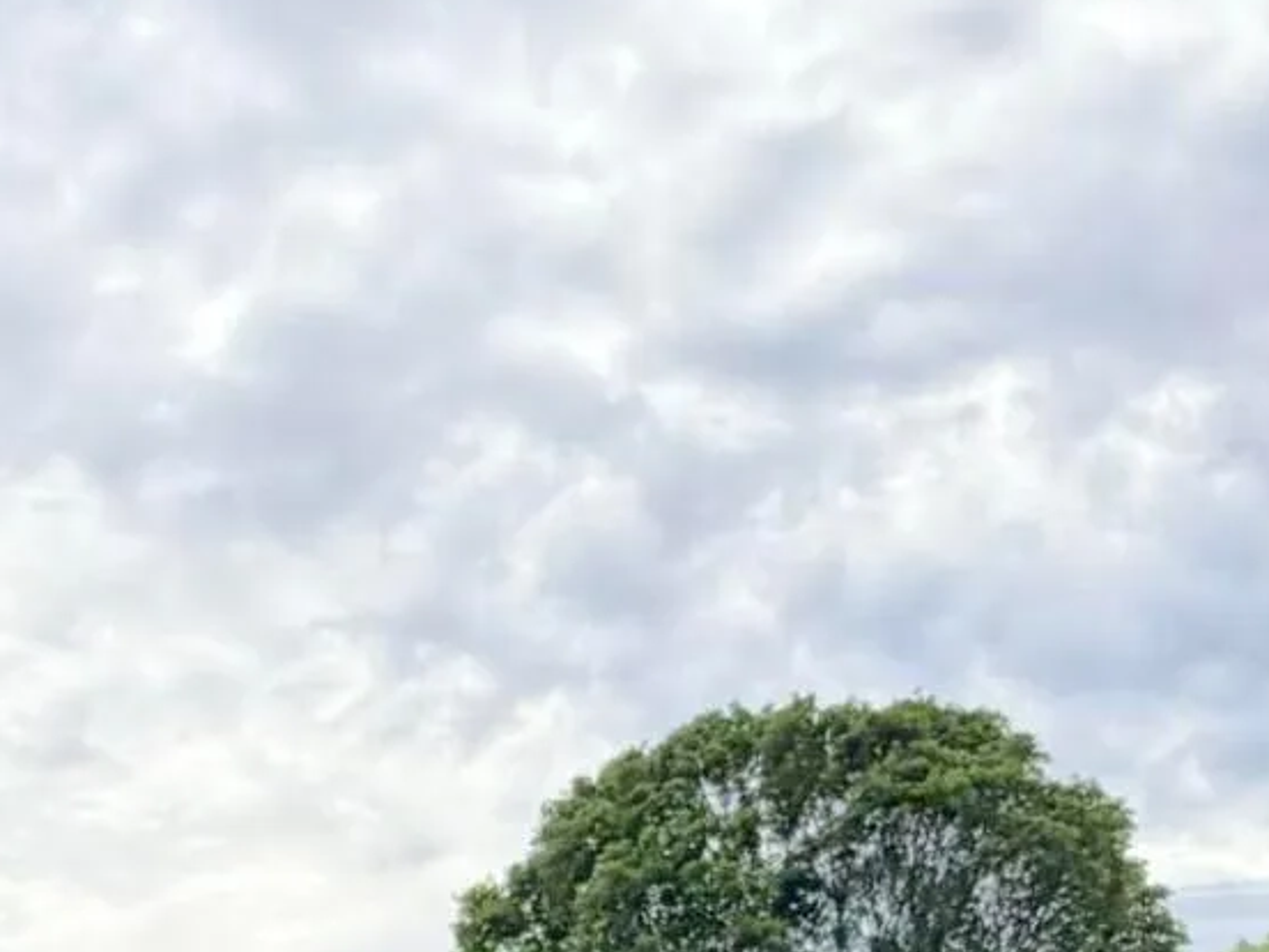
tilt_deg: -3.6
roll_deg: +2.4
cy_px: 1679
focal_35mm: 73
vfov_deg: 16.9
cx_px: 320
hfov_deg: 26.3
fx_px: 2676
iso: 25
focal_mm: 2.22
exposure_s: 1/799
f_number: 2.2
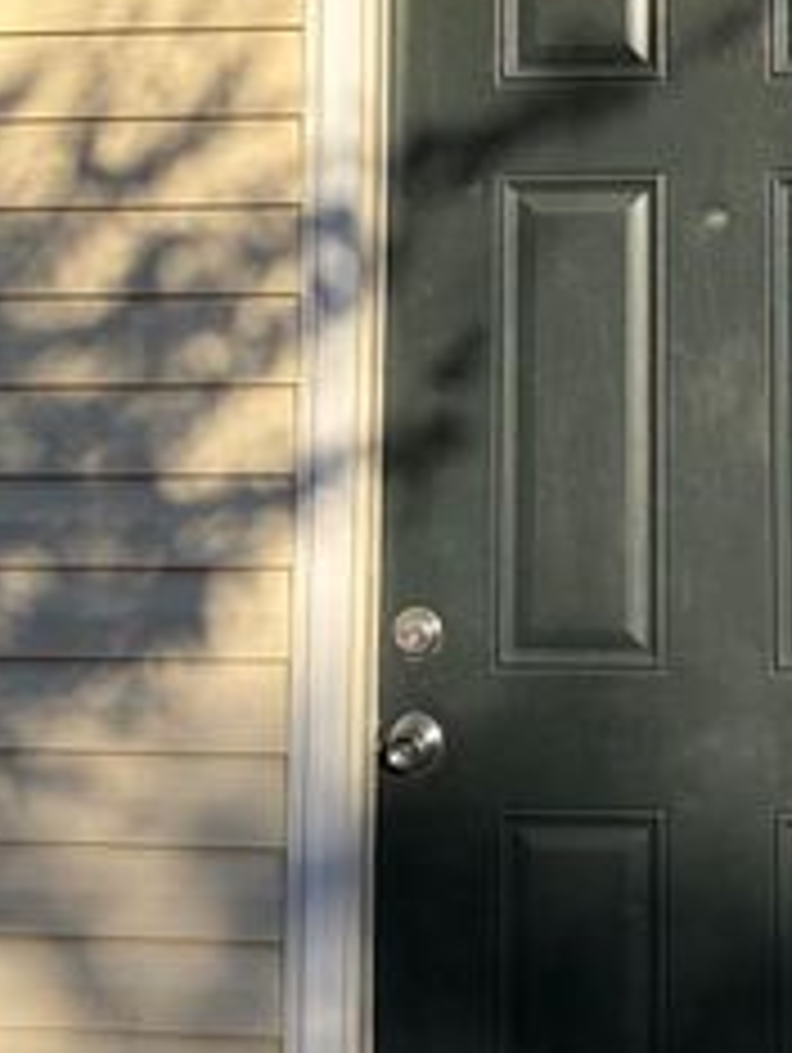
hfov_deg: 19.7
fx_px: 2253
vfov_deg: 25.8
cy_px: 205
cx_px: 657
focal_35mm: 74
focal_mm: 5.96
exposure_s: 1/4950
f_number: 1.6
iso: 50
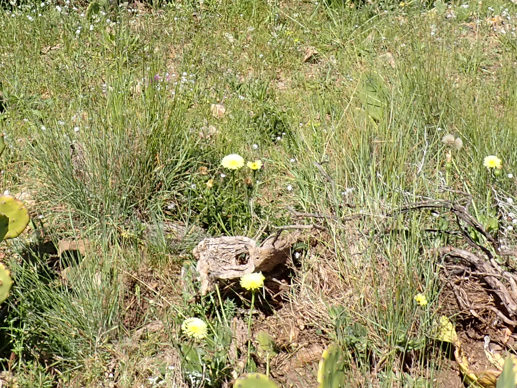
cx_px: 118
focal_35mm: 72
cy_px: -27
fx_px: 1075
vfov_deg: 19.7
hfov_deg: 26.6
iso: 100
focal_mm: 4.5
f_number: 8
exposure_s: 1/160
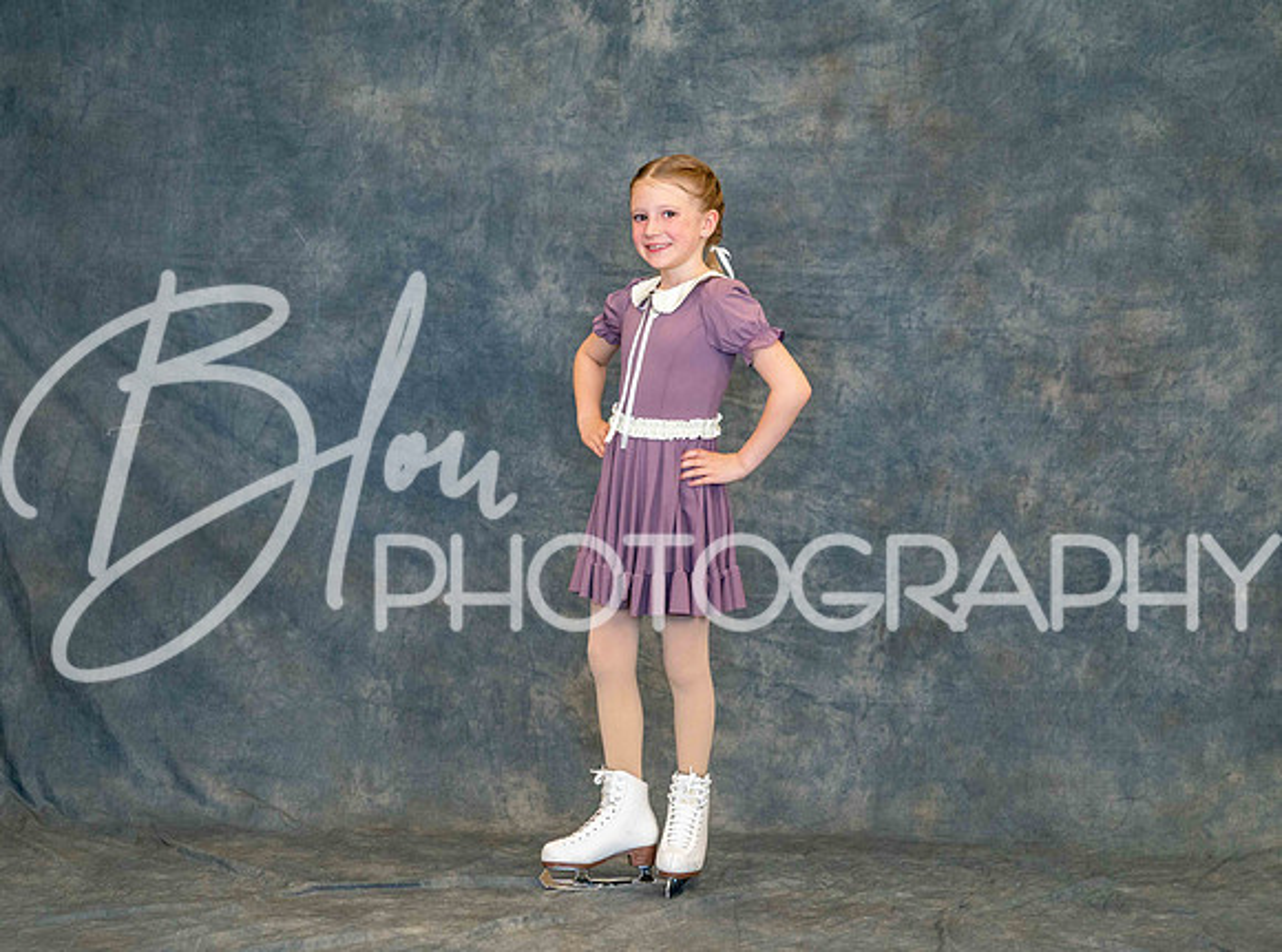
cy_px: 513
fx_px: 3669
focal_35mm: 99
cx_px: 595
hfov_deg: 19.8
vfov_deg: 14.8
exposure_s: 1/160
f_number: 3.5
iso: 2500
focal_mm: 85
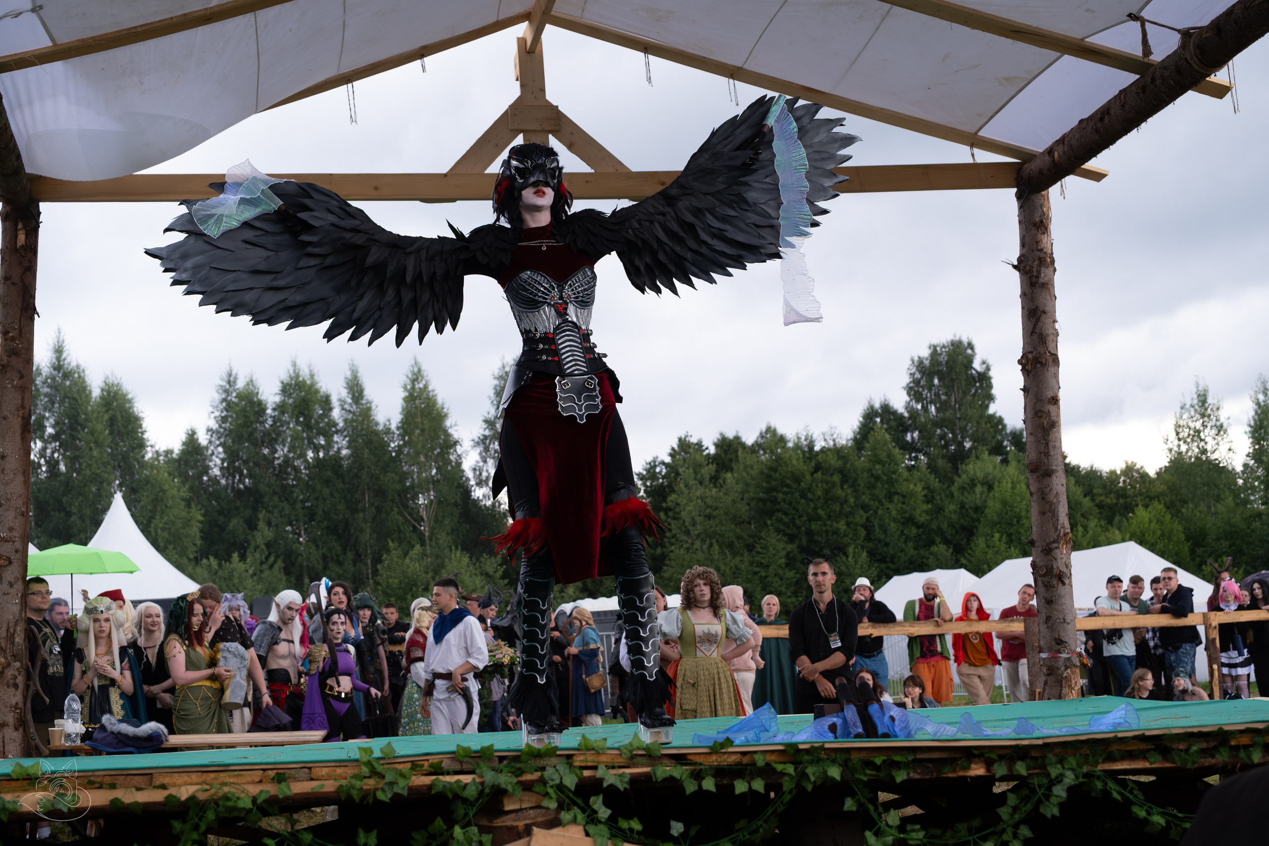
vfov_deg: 27.0
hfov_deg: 39.6
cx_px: 634
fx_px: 1762
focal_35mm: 50
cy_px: 423
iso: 800
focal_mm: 33.2
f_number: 3.6
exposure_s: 1/1000
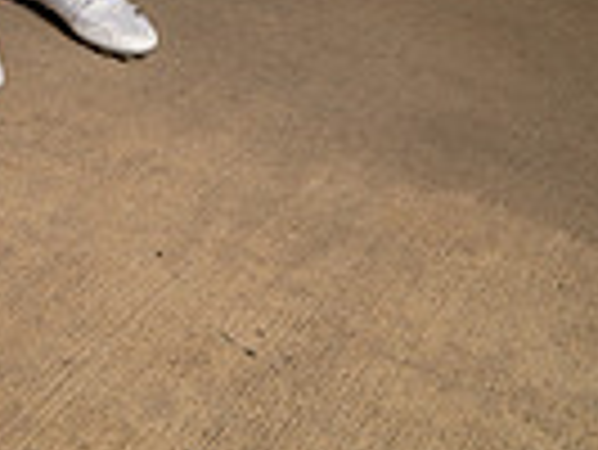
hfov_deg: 23.6
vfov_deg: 14.5
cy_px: -531
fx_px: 1349
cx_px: -40
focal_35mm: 78
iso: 100
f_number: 5.6
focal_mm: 24
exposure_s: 1/200
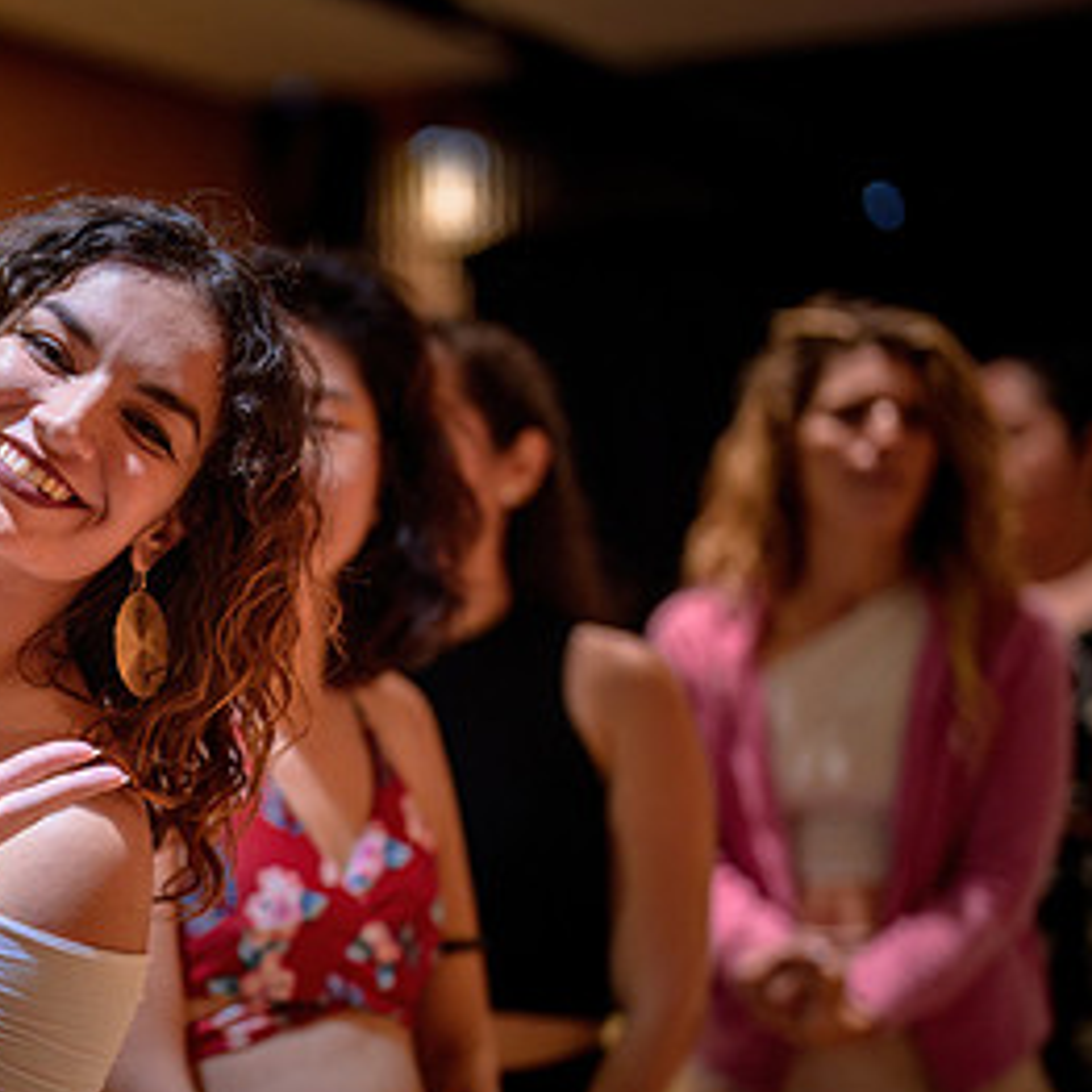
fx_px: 3355
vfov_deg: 18.4
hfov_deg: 17.9
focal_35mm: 94
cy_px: 727
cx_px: -88
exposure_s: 1/400
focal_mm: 50
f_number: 1.4
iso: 1600
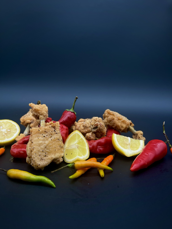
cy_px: 114
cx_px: 86
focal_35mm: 26
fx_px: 172
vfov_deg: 67.3
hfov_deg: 53.1
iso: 80
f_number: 1.5
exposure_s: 1/120
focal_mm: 5.7
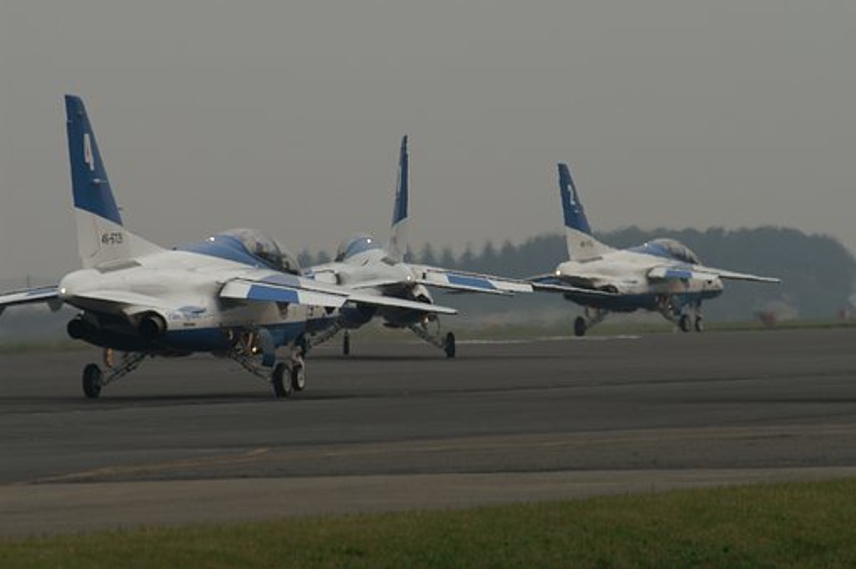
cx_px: 428
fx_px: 8193
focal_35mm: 345
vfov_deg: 4.0
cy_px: 284
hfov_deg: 6.0
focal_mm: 230
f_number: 7.1
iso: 100
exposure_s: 1/125
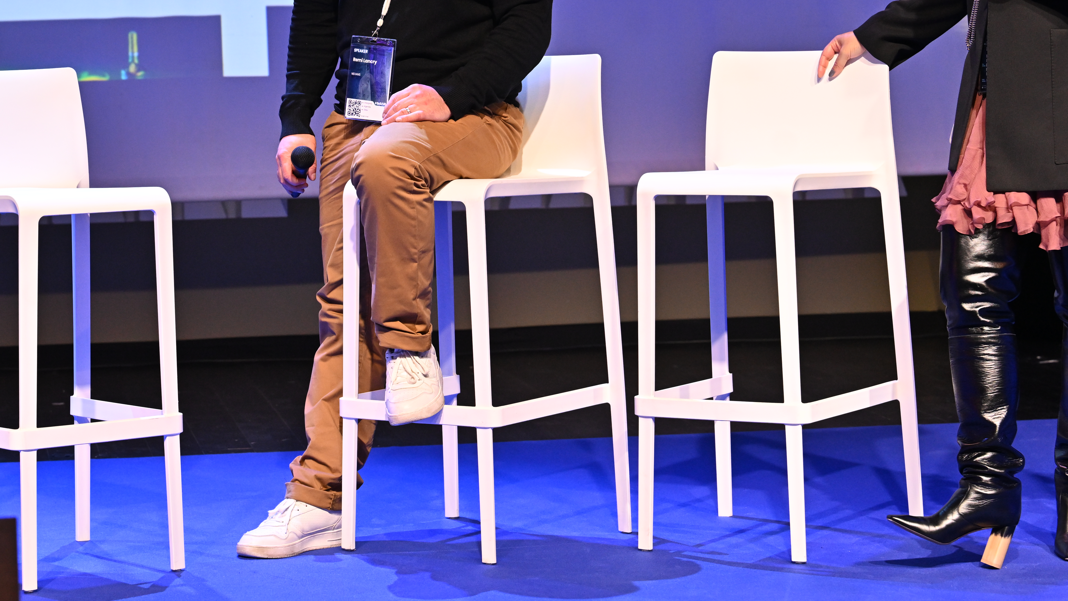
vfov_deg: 11.2
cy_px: 106
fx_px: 3059
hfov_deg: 19.8
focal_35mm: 108
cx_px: 406
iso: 1600
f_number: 4.5
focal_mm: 70
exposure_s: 1/125
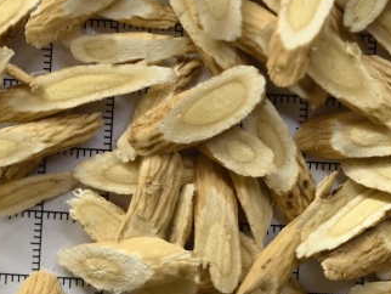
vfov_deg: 21.2
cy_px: -4
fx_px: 757
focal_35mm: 67
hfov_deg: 28.6
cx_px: 280
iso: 64
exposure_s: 1/100
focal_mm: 5.54
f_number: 1.8
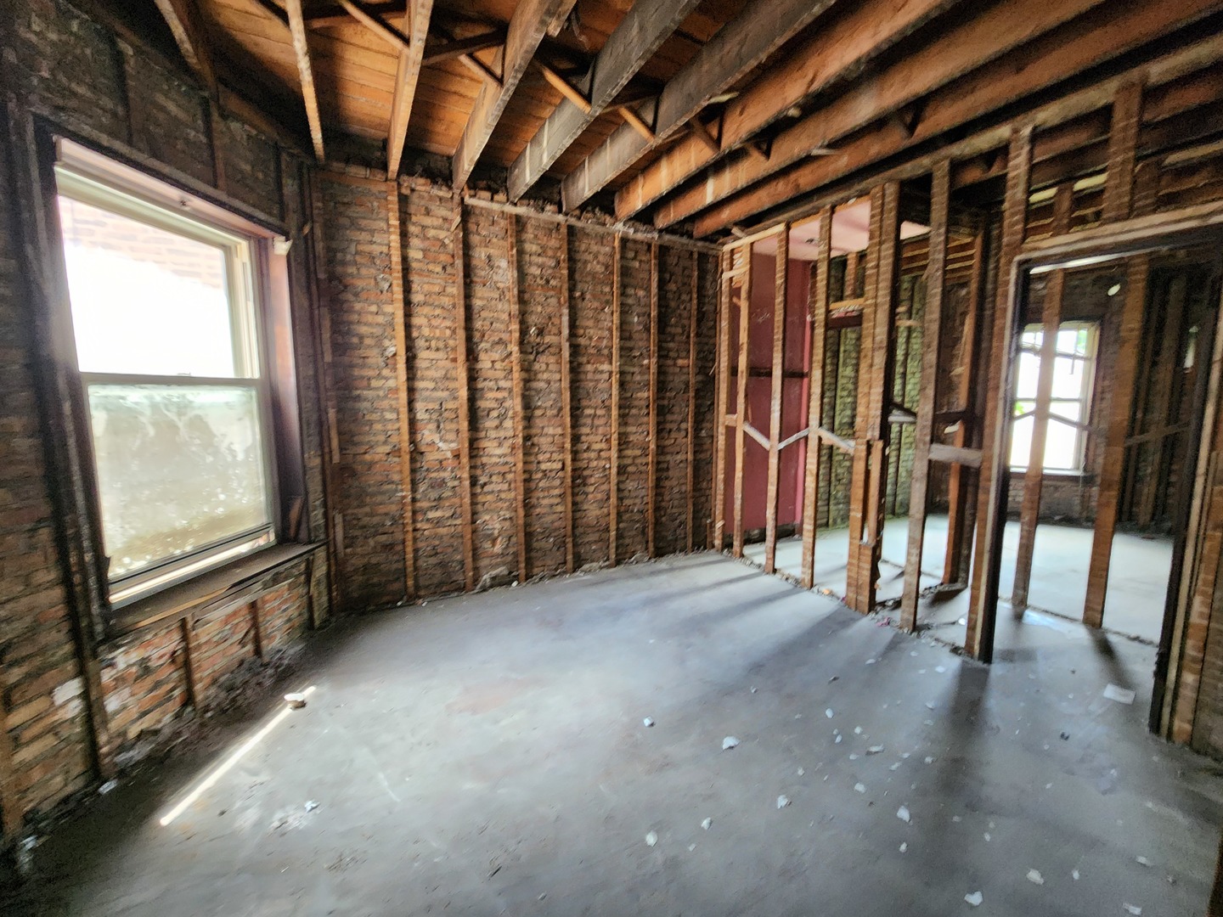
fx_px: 459
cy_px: 458
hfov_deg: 106.2
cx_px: 612
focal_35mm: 13
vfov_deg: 89.9
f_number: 2.2
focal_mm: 2.2
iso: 400
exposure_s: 1/30
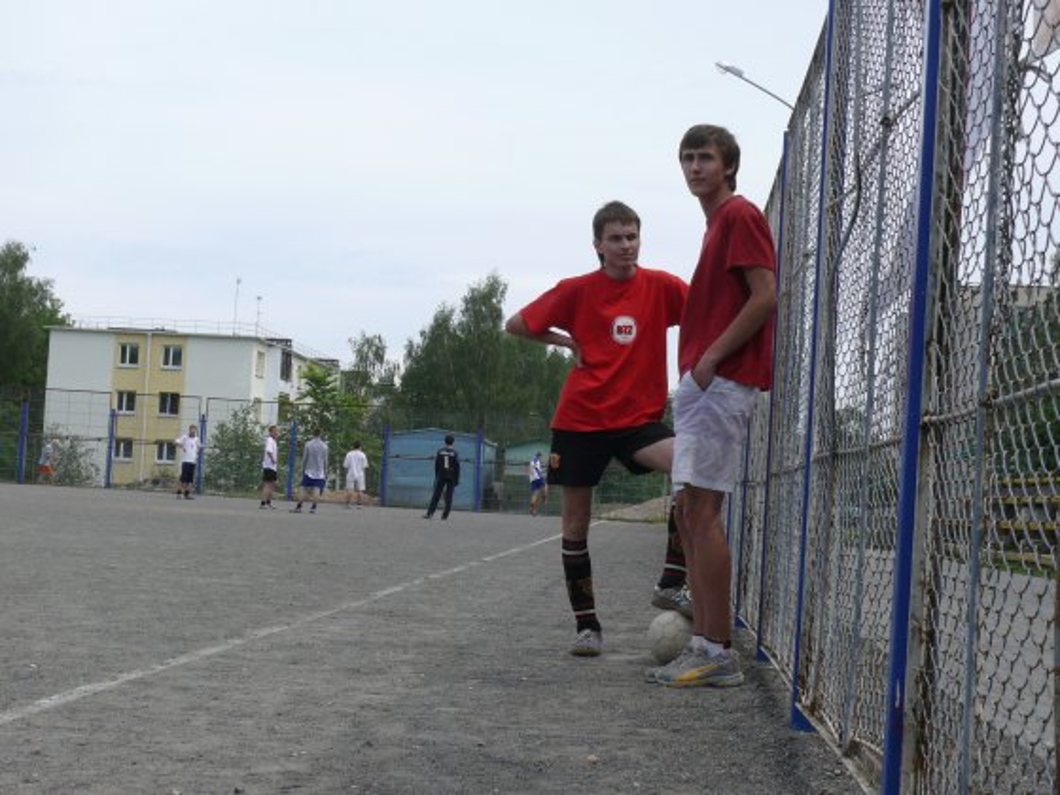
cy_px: 398
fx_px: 1715
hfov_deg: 34.3
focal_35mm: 56
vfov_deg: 26.1
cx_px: 530
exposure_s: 1/500
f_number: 5.6
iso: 100
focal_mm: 9.8
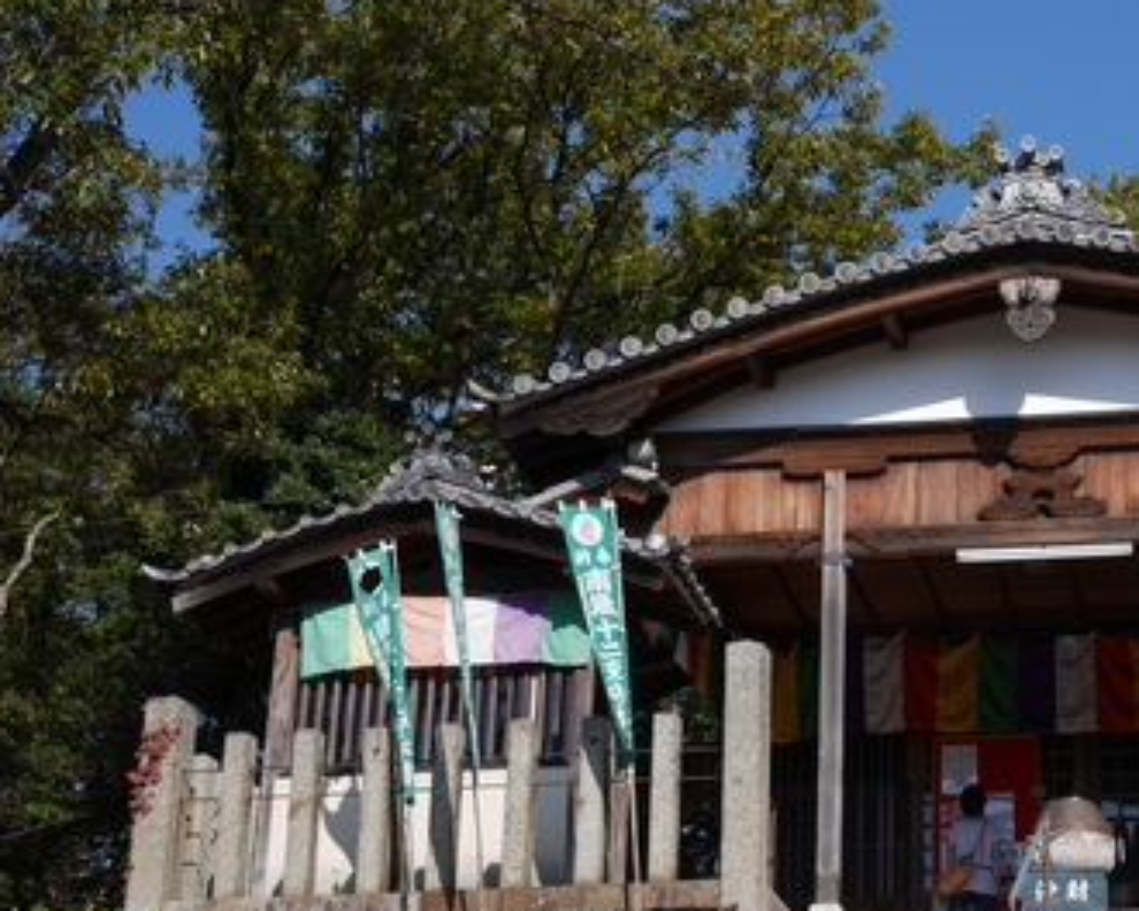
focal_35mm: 71
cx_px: 1032
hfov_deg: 25.9
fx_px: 2393
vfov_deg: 21.5
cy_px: 526
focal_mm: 20
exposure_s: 1/320
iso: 200
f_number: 9
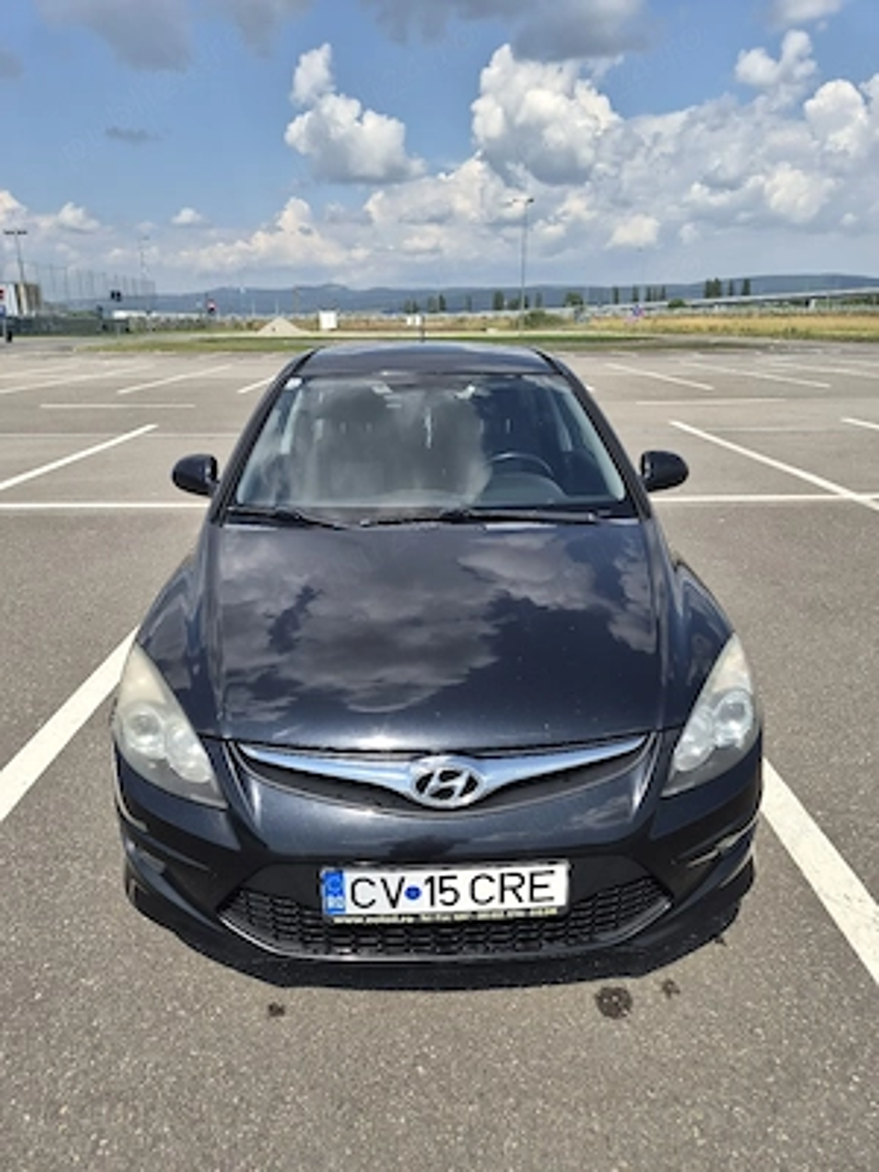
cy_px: 586
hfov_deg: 58.9
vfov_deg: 73.9
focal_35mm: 23
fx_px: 779
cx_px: 440
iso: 80
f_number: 1.8
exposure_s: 1/5000
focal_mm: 5.4
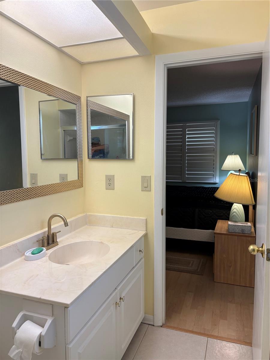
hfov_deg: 53.1
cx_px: 135
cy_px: 180
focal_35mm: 26
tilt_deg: -3.0
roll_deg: +0.2
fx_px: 270
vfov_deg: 67.3
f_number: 1.6
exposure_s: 1/120
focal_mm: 5.96
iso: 64
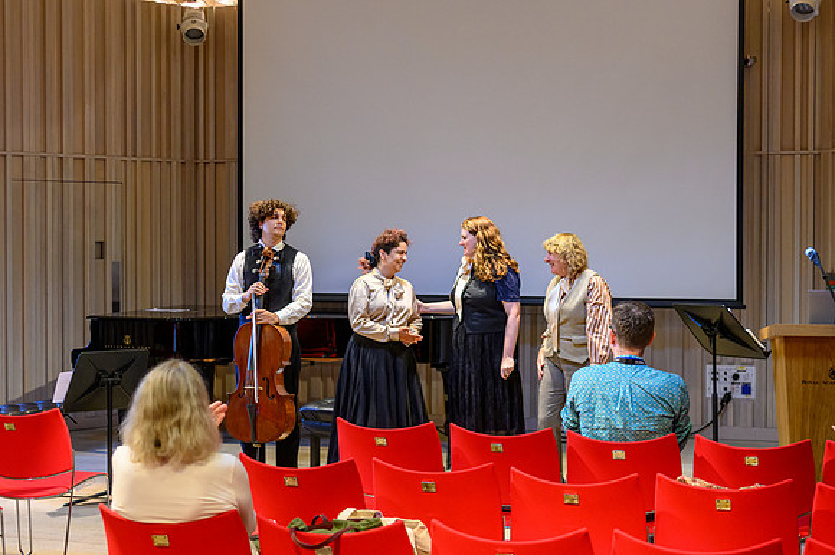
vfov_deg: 25.1
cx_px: 418
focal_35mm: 54
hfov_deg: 36.9
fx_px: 1250
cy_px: 278
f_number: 2
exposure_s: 1/500
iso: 1400
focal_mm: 35
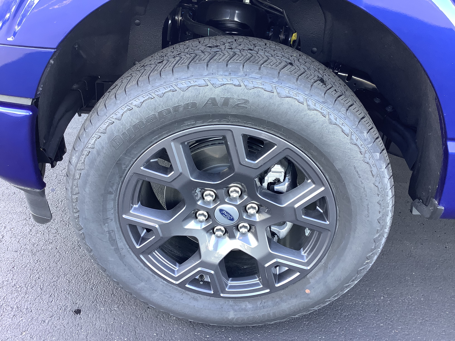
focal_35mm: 31
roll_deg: -1.6
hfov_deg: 58.4
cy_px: 170
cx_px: 228
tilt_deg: -31.2
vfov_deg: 45.4
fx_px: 407
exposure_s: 1/60
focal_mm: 3.3
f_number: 2.4
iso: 64
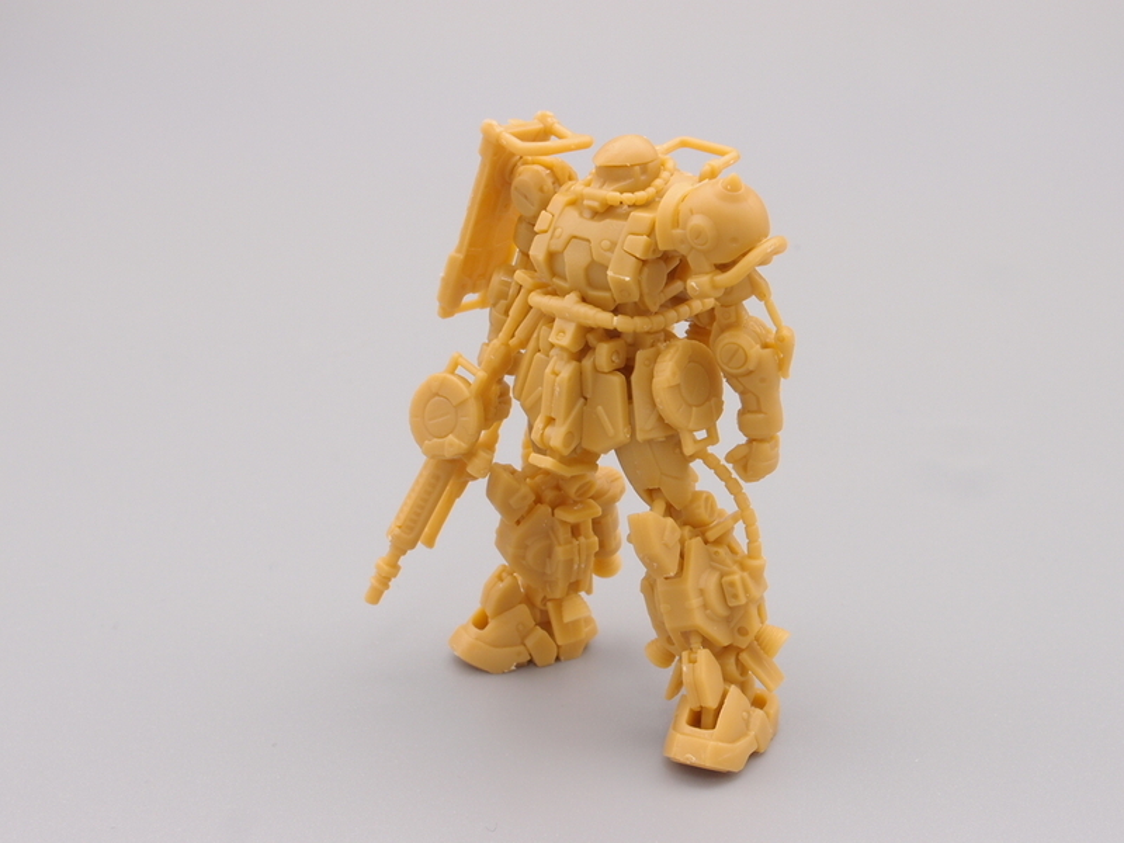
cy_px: 422
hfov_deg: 34.9
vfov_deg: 26.6
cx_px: 562
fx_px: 1786
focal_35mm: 55
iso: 100
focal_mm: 11.84
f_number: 8
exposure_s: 1/10
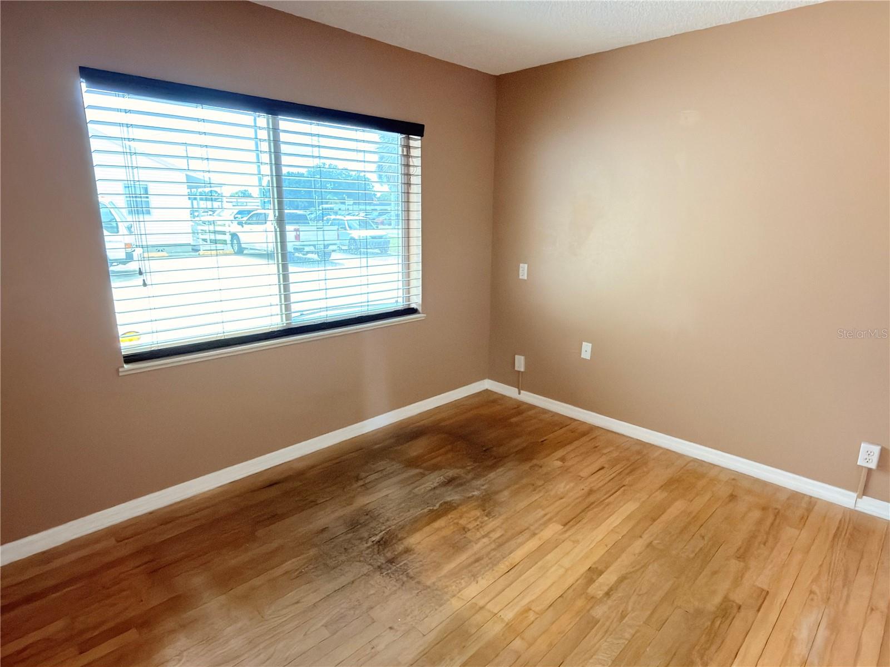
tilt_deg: -13.5
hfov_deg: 84.7
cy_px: 334
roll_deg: -0.3
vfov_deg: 68.7
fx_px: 488
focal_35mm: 19
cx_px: 445
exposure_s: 1/30
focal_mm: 2.22
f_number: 2.2
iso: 250
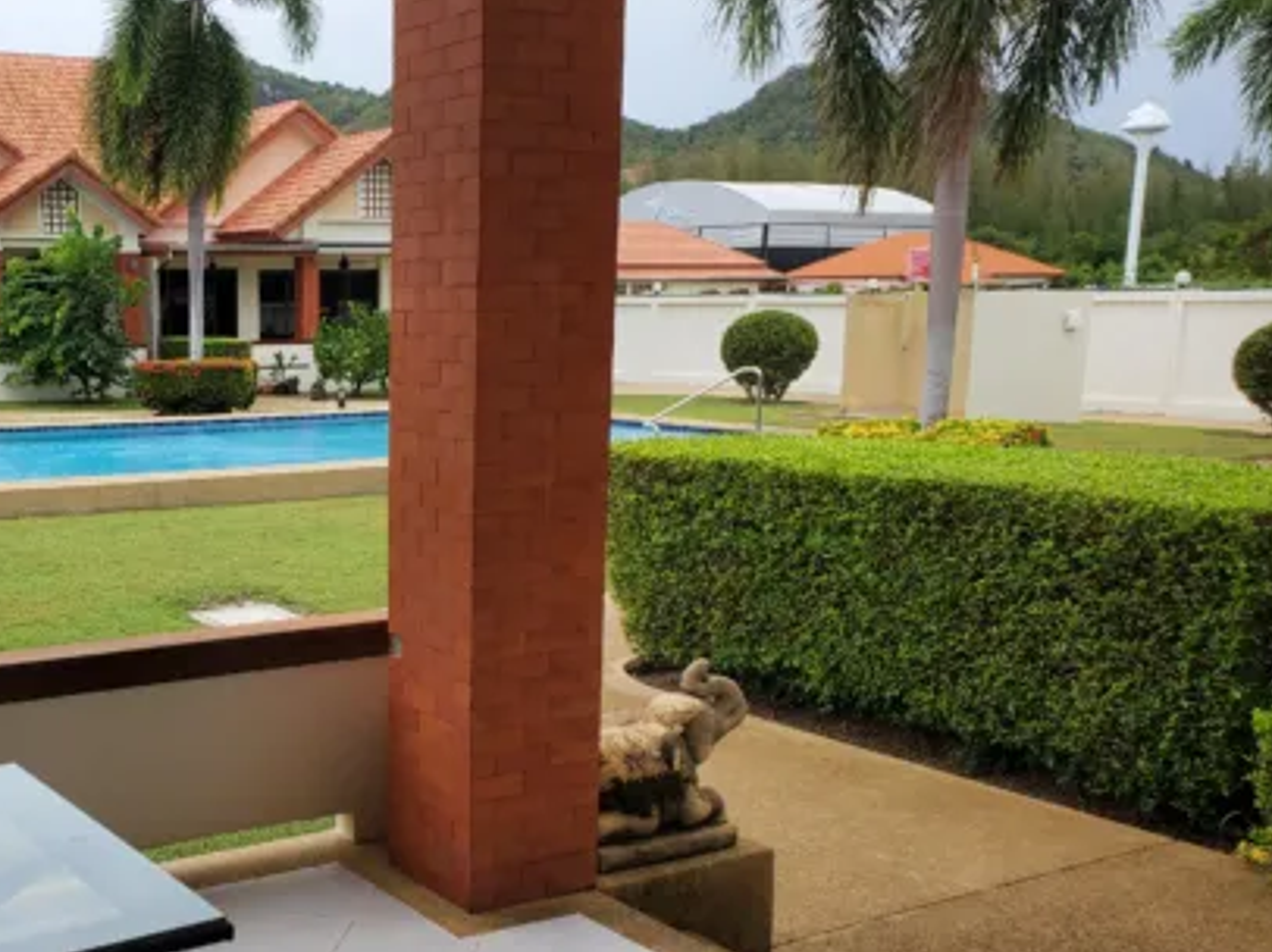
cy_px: 608
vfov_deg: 34.9
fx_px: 1506
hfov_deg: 43.9
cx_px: 276
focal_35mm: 41
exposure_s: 1/850
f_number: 2.4
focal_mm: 4.3
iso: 50
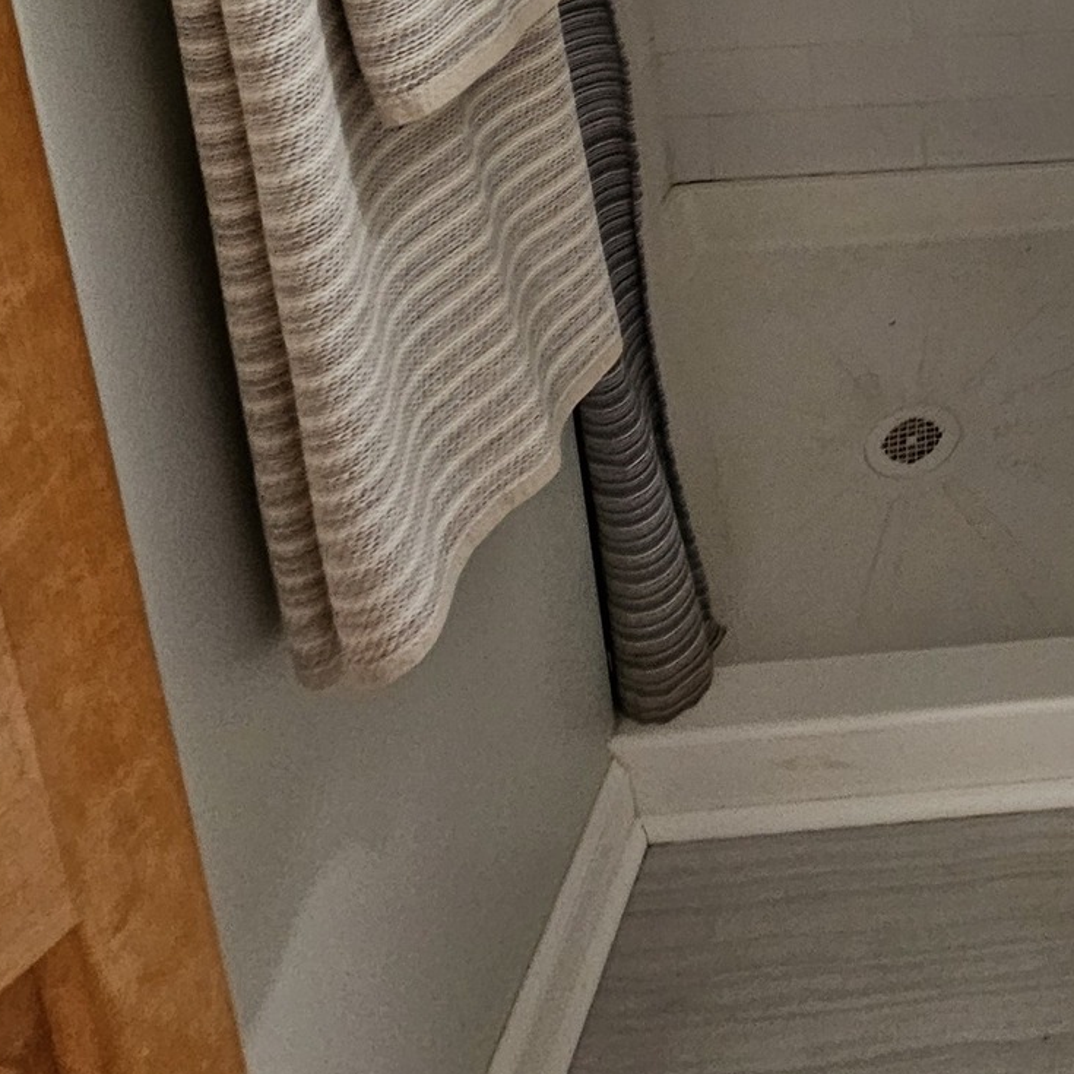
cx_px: 1241
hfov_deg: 37.0
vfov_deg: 31.8
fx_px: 1264
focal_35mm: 36
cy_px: -402
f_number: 2.2
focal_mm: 2.2
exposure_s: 1/60
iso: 200
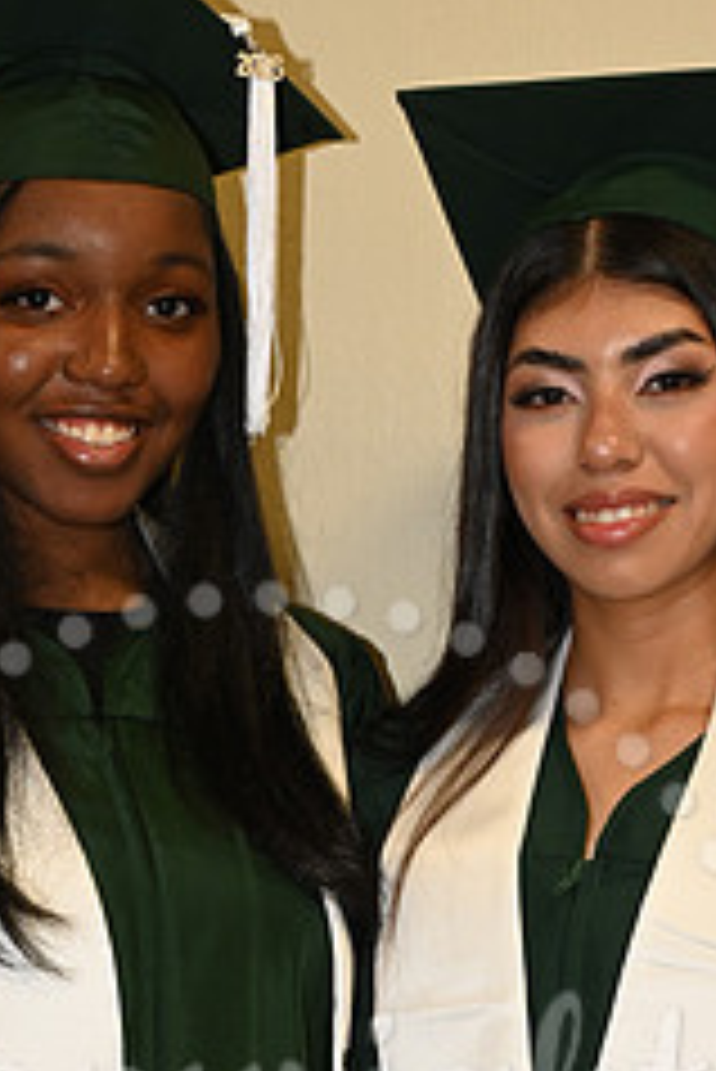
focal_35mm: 112
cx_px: 261
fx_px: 3336
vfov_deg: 17.7
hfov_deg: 12.2
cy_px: 1120
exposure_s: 1/60
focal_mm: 46
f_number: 5.6
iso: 1600
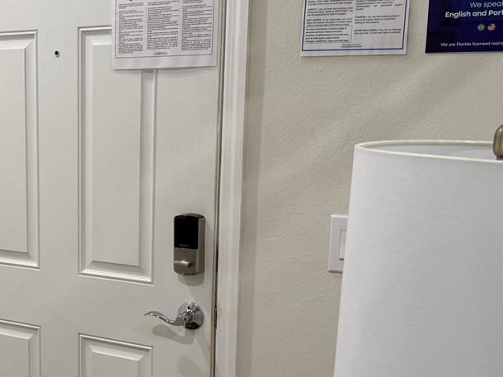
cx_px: 21
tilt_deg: -10.1
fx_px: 915
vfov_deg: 23.1
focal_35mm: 63
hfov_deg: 29.1
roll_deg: +0.9
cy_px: 263
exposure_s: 1/60
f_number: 1.78
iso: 125
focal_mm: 6.76
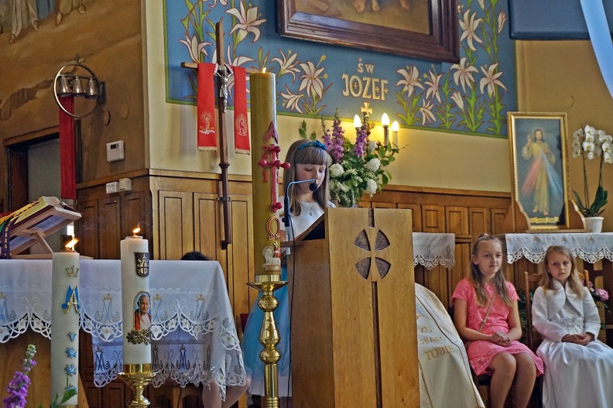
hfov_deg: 29.9
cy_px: 204
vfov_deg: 20.1
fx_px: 1149
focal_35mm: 68
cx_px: 306
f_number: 5.6
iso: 2000
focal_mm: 45
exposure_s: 1/160
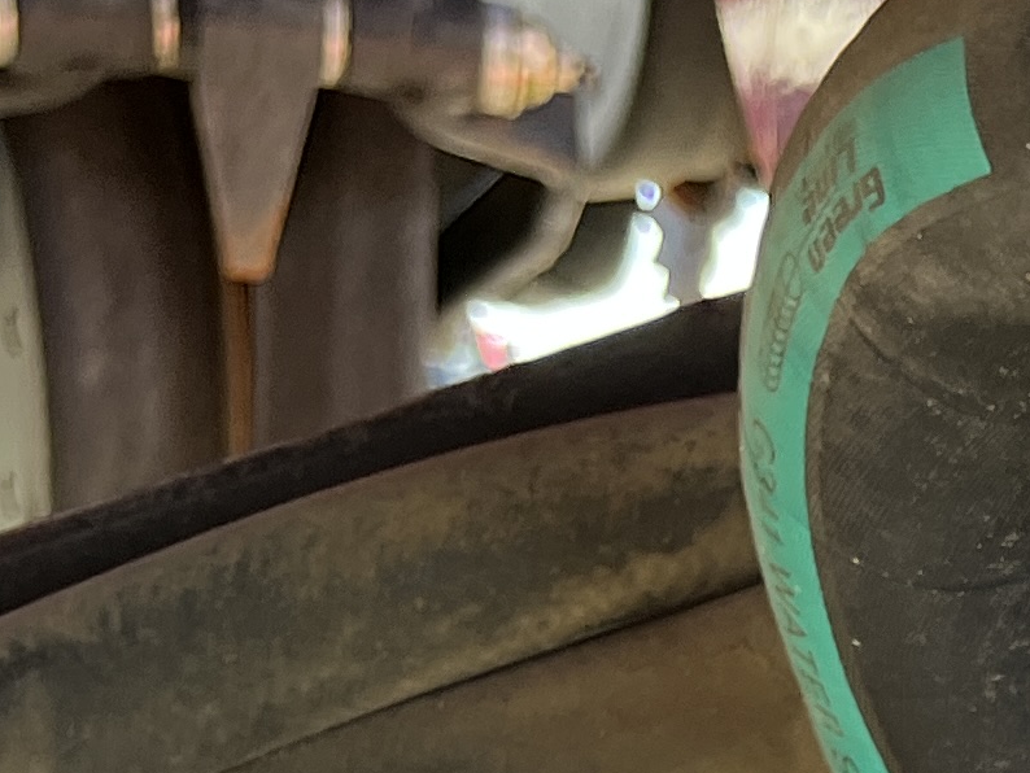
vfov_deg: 9.9
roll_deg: -2.3
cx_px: 2012
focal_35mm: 132
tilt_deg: -12.8
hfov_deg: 13.1
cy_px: 1839
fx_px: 3929
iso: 50
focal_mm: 5.1
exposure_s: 1/172
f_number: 1.6
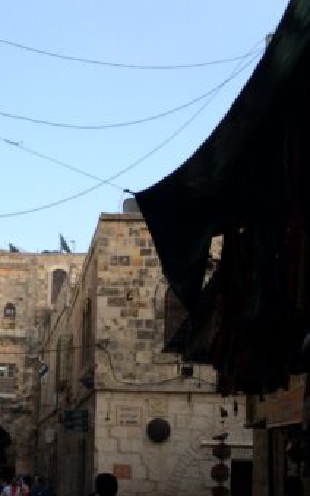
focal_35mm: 50
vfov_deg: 39.1
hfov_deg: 25.6
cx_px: 94
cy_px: 378
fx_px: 676
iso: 32
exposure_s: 1/243
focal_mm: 4.12
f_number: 2.2
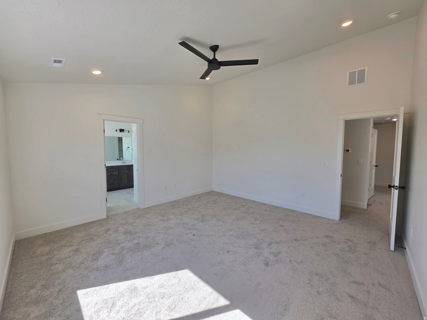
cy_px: 160
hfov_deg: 106.2
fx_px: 160
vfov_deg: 89.9
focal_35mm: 13
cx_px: 214
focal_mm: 2.2
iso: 16
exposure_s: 1/120
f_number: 1.9
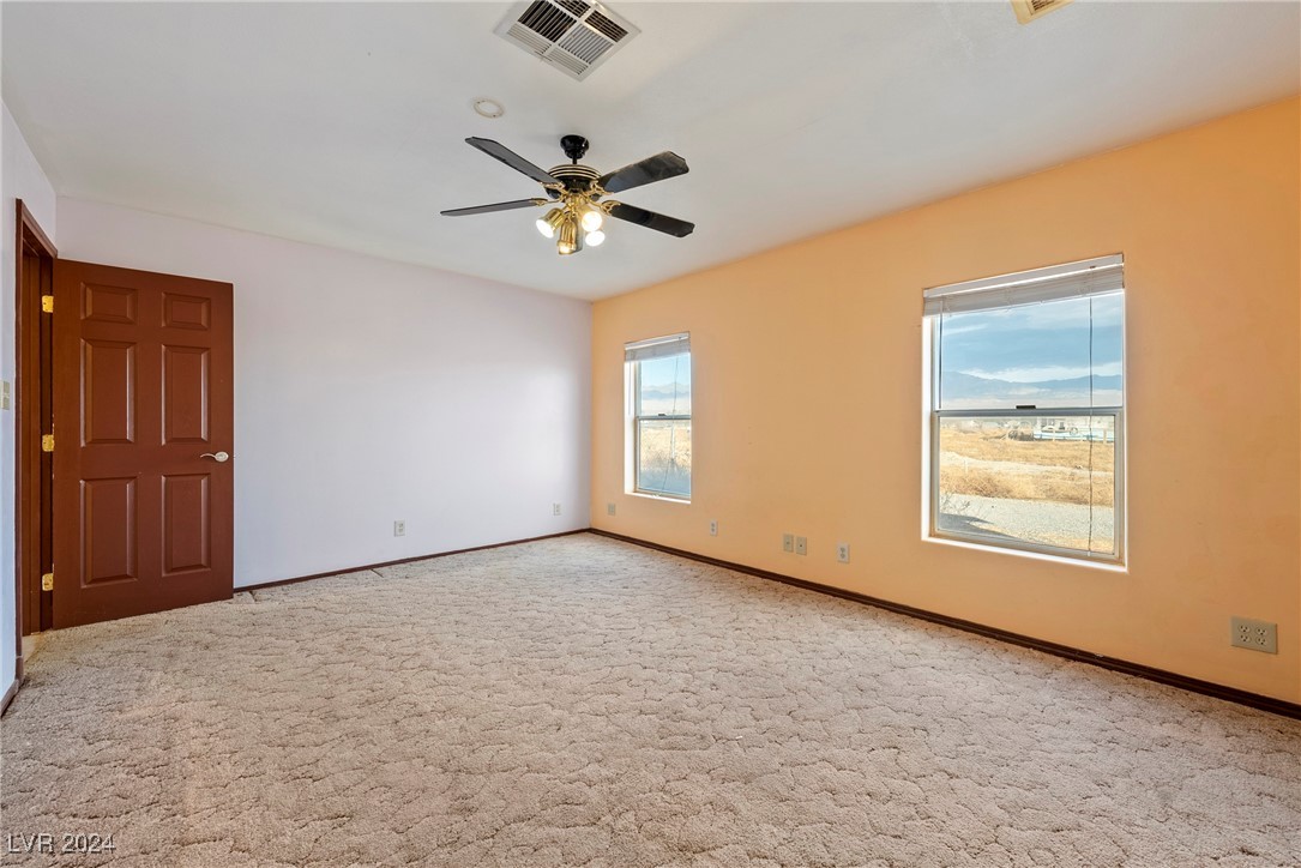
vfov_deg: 81.2
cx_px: 650
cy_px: 434
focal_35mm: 14
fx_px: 506
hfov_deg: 104.2
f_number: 8
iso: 250
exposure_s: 1/6
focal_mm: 14
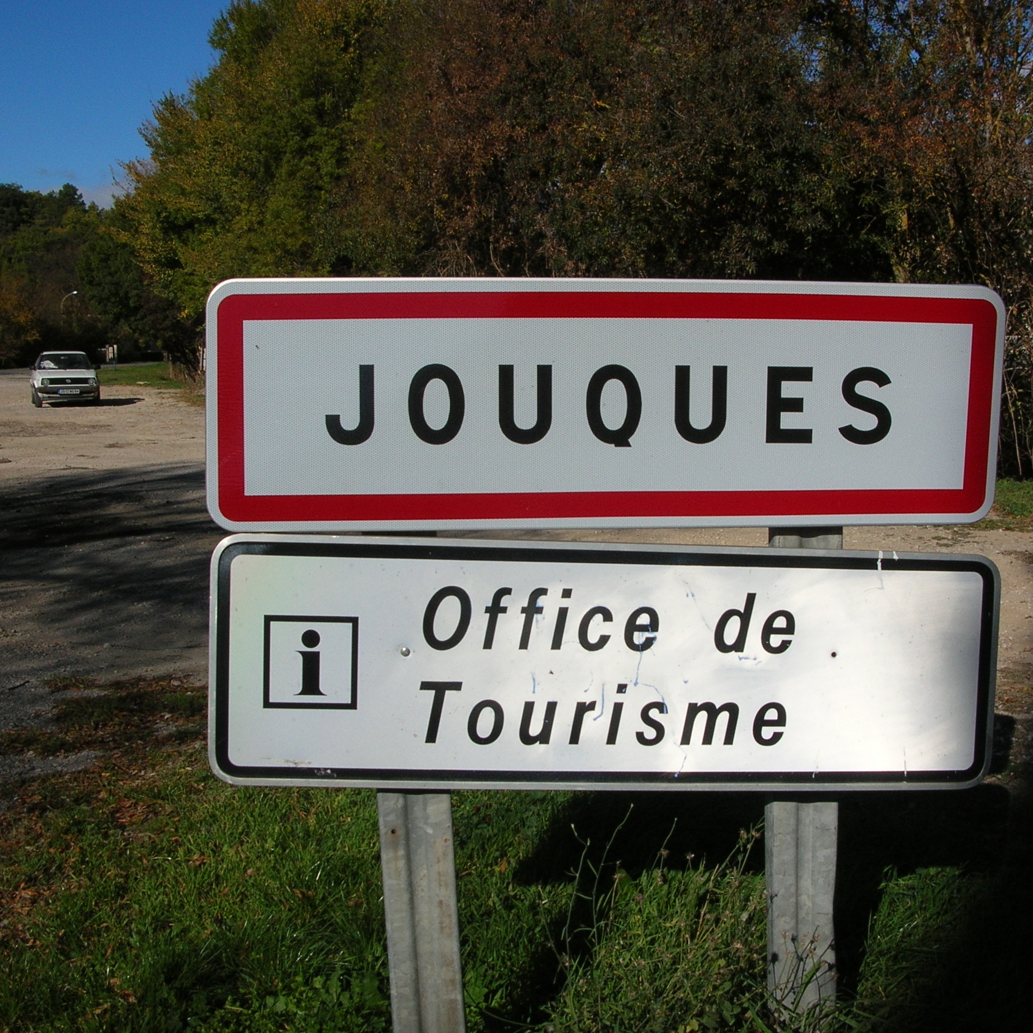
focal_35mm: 42
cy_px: 519
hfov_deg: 39.9
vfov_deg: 40.0
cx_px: 597
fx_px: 1418
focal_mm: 5.8
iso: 50
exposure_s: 1/796
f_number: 5.6
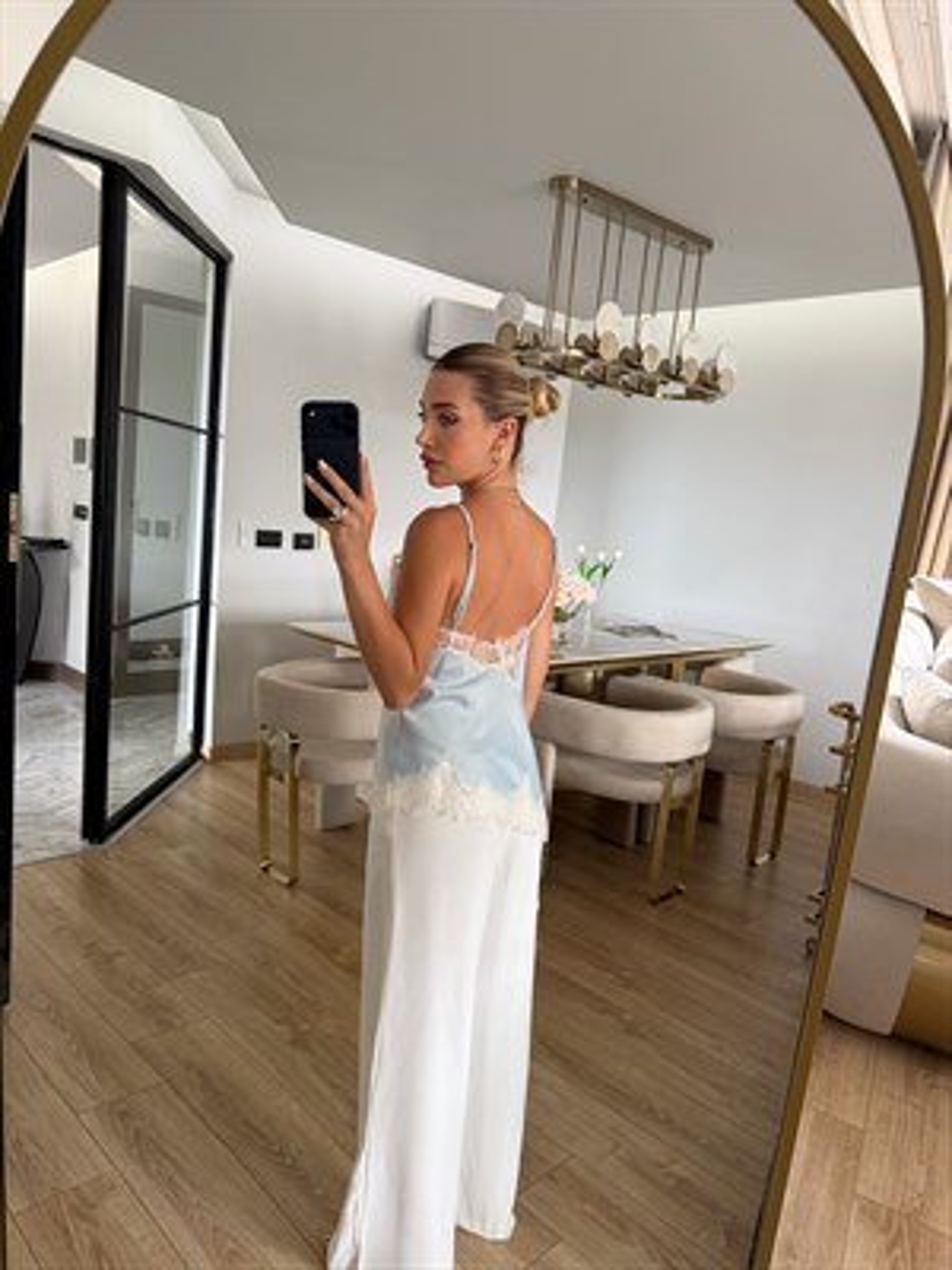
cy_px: 635
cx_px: 476
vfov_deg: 71.6
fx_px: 880
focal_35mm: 24
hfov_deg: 56.8
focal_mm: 6.76
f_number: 1.78
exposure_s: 1/100
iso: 200
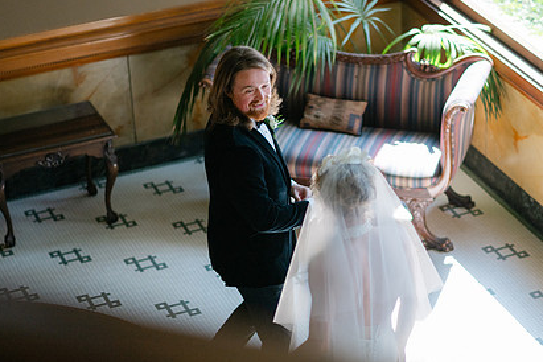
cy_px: 179
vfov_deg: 11.4
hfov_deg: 17.0
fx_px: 1810
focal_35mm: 120
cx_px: 334
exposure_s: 1/1000
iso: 400
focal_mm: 85
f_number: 1.8
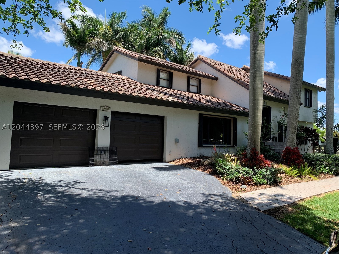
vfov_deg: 53.1
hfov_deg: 67.3
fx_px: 255
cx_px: 170
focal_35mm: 26
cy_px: 127
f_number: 1.8
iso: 25
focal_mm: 4.25
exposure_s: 1/849
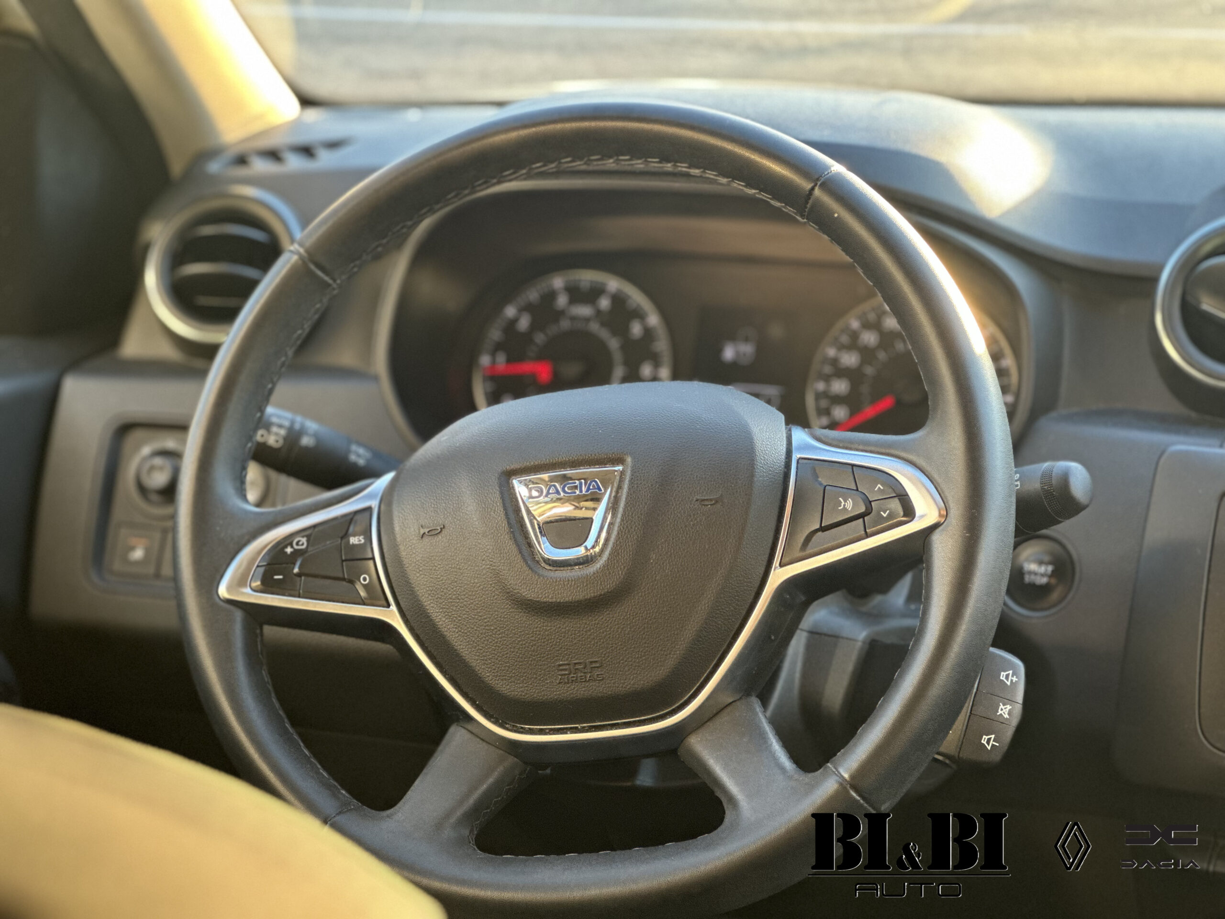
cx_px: 612
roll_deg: +0.1
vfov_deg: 19.1
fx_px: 2725
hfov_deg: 25.3
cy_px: 460
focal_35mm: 77
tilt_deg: -15.3
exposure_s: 1/71
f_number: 2.8
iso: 250
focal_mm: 9
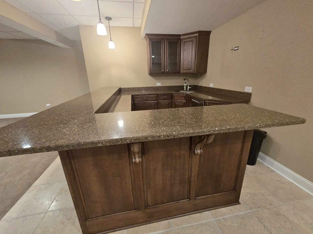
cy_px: 117
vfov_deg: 89.9
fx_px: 118
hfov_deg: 106.2
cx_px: 156
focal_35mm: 13
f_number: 2.2
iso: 800
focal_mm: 2.2
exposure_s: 1/60
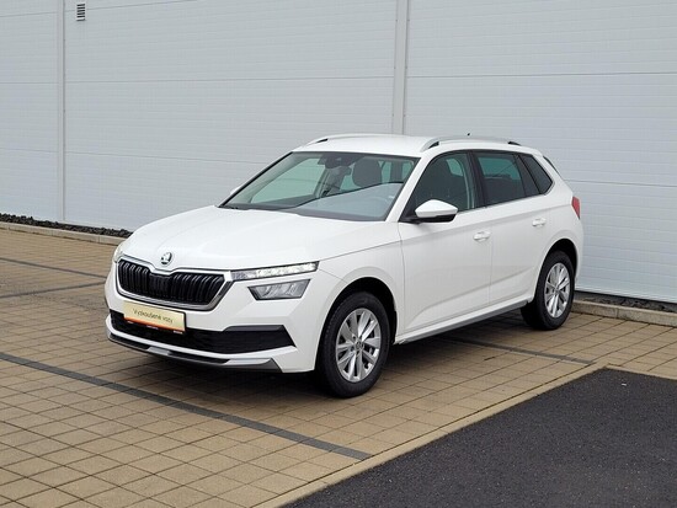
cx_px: 338
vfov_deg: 53.1
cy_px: 254
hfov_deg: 67.3
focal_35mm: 26
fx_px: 509
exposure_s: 1/439
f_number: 1.8
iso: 40
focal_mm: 5.4
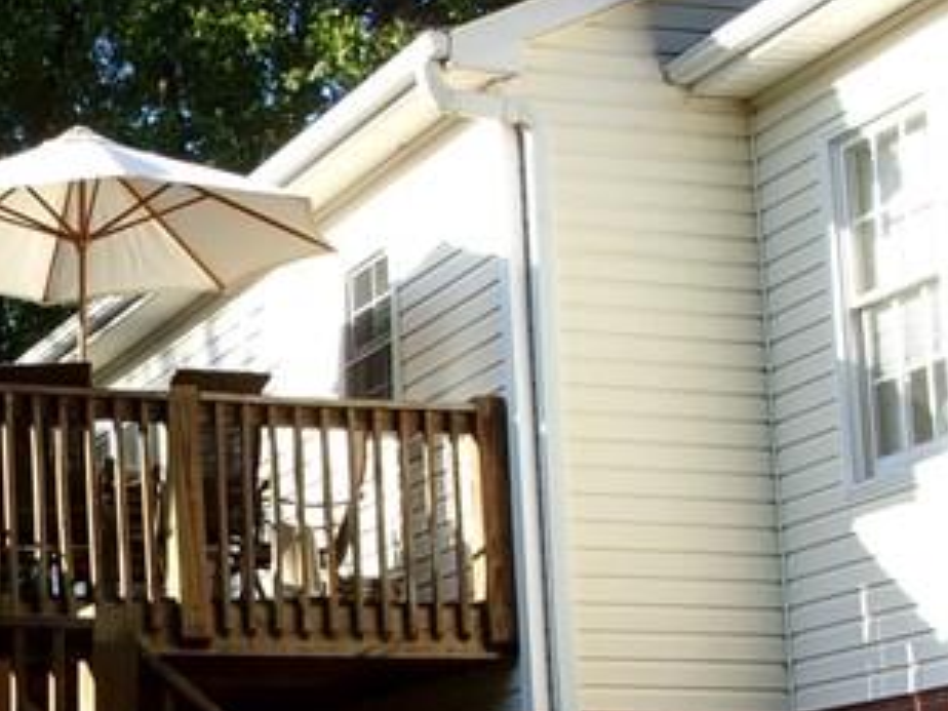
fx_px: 2547
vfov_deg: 15.8
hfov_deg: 20.3
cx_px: -55
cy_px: 554
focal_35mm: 93
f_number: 3.9
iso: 80
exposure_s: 1/250
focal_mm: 5.1
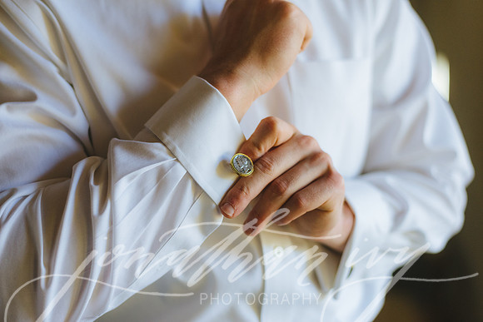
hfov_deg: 39.6
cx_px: 242
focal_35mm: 50
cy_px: 161
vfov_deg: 27.0
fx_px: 671
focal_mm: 50
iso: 1600
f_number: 2.2
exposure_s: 1/800
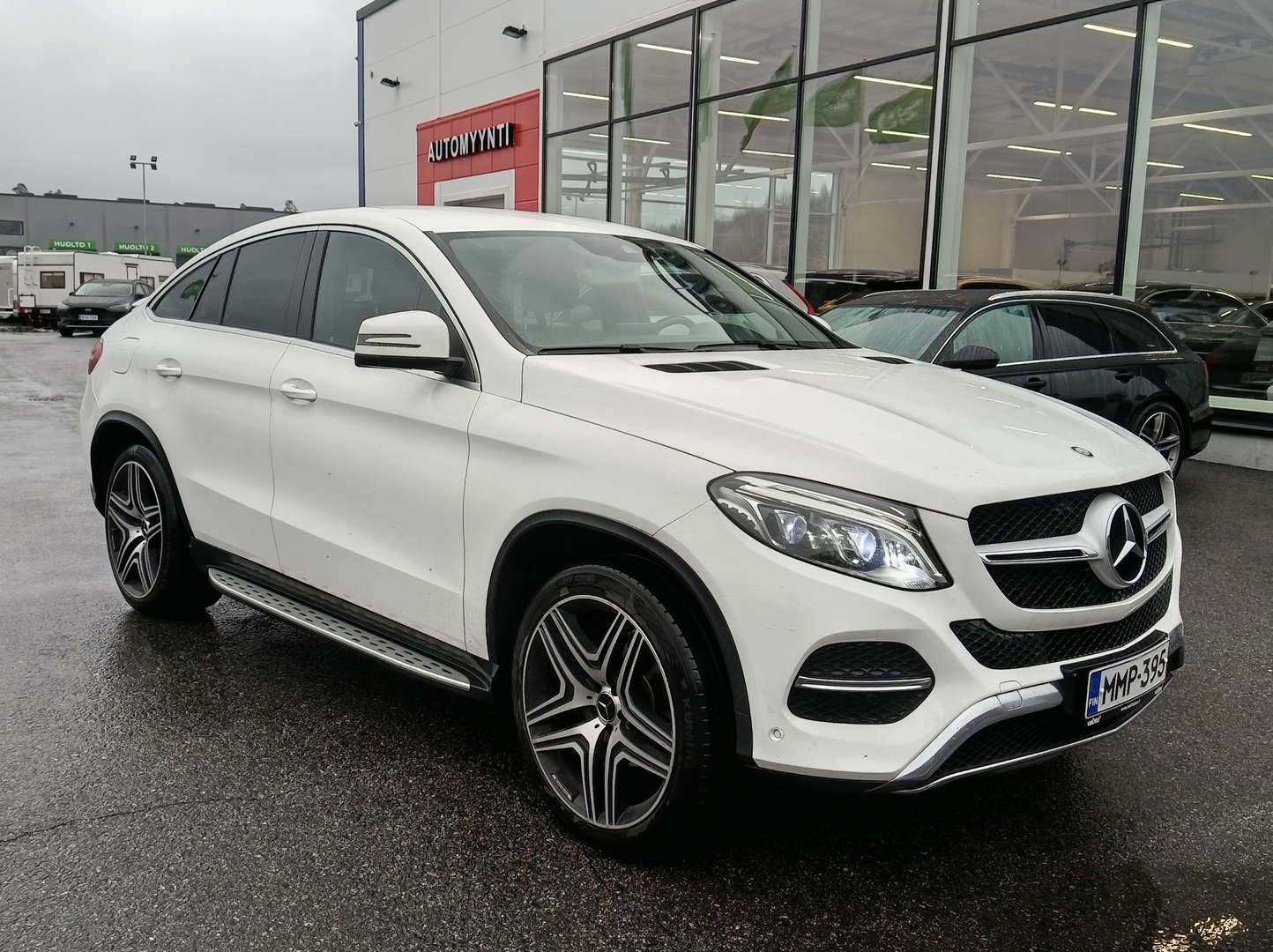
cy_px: 476
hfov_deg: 55.4
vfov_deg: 42.9
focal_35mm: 33
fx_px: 1212
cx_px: 636
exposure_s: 1/120
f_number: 1.75
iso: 355
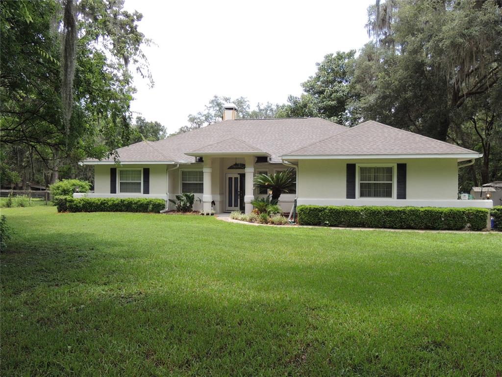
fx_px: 435
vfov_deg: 46.8
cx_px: 251
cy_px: 188
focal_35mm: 30
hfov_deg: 60.0
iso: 100
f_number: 3.1
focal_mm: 5.3
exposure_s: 1/400
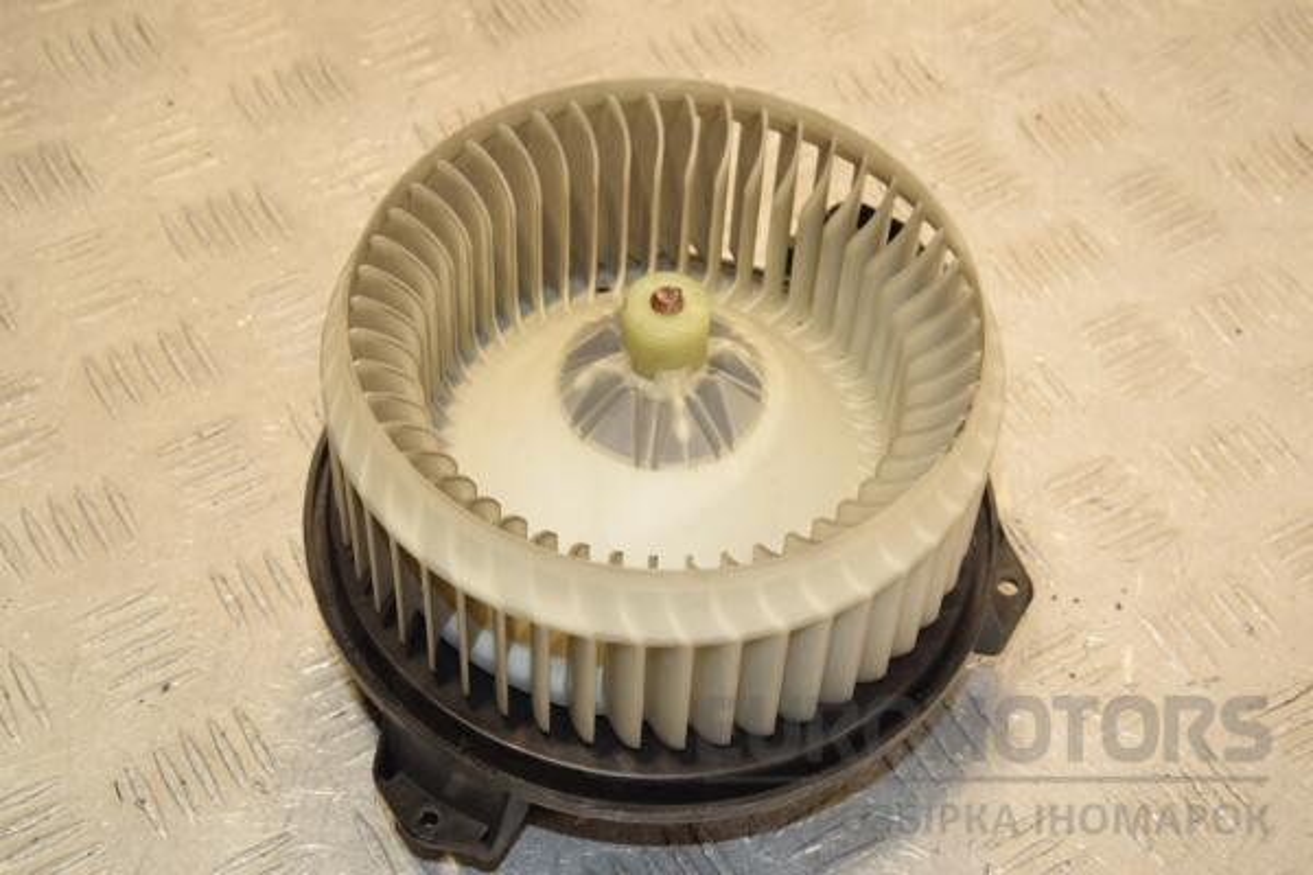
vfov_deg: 20.2
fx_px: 2462
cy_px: 438
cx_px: 656
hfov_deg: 29.9
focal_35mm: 68
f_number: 8
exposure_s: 1/200
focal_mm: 45
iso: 800
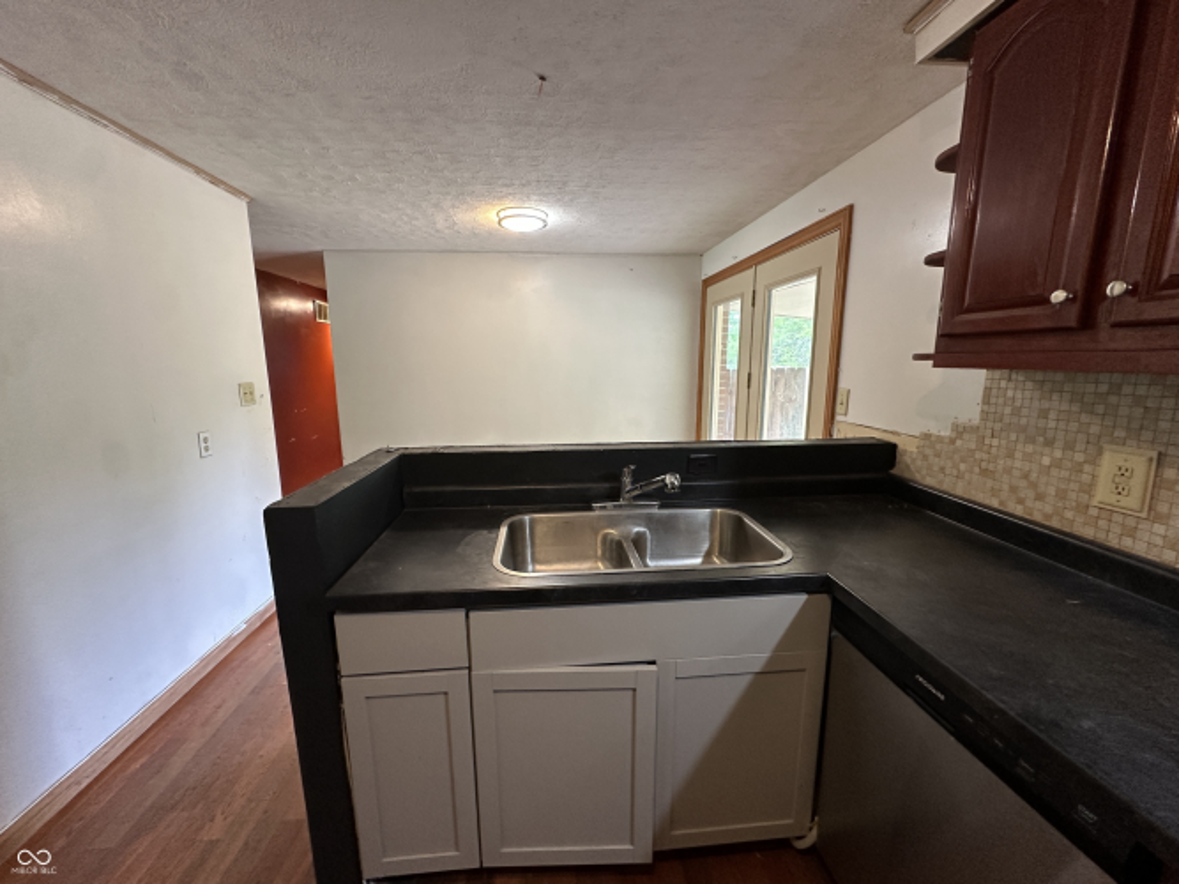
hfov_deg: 102.1
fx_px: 477
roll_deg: +0.1
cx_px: 590
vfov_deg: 85.7
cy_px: 442
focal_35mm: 14
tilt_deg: -9.3
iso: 250
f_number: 2.2
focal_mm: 2.22
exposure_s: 1/60
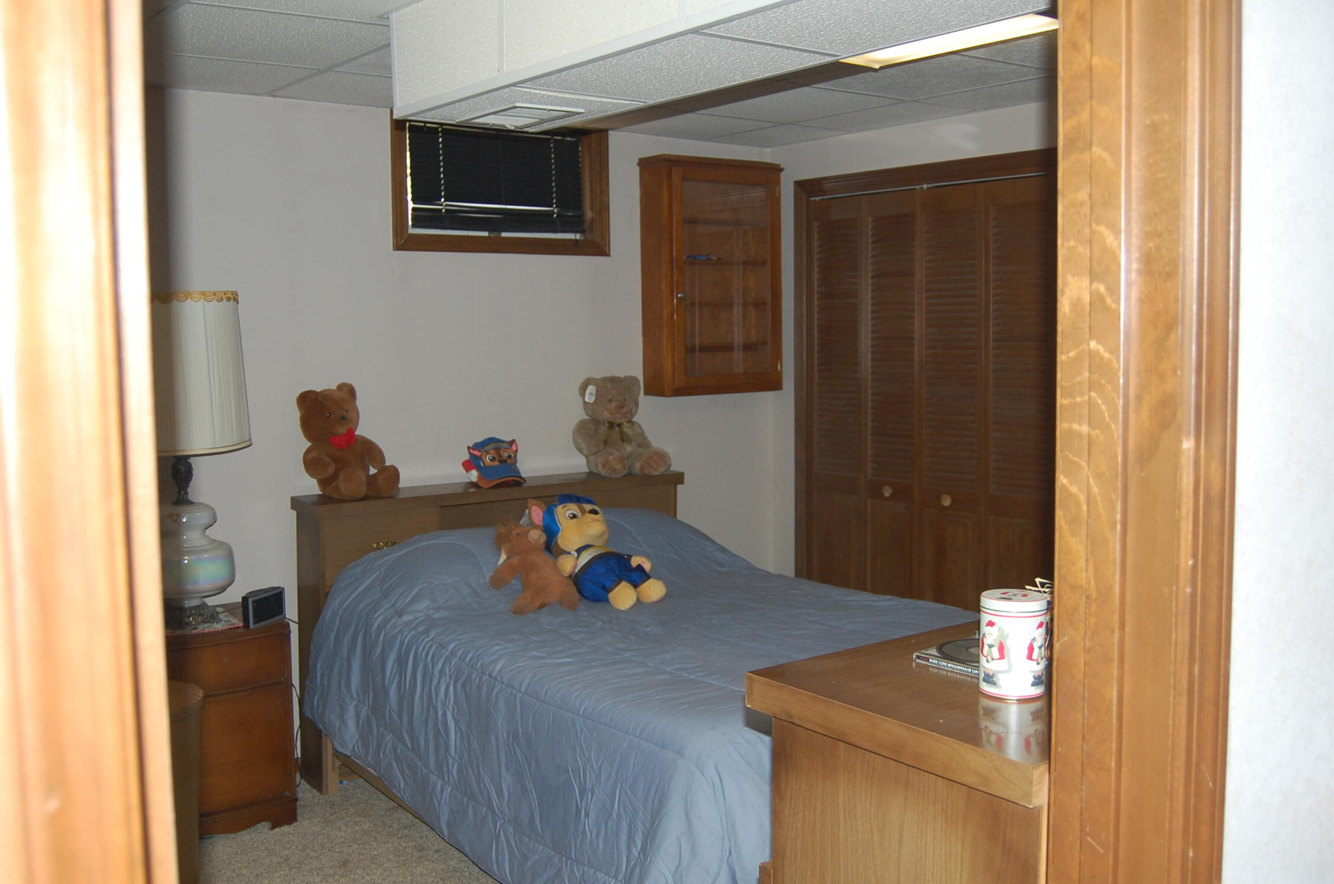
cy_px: 442
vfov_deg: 38.2
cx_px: 667
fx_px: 1276
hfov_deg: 55.2
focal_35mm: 34
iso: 400
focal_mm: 23
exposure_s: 1/60
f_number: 3.8
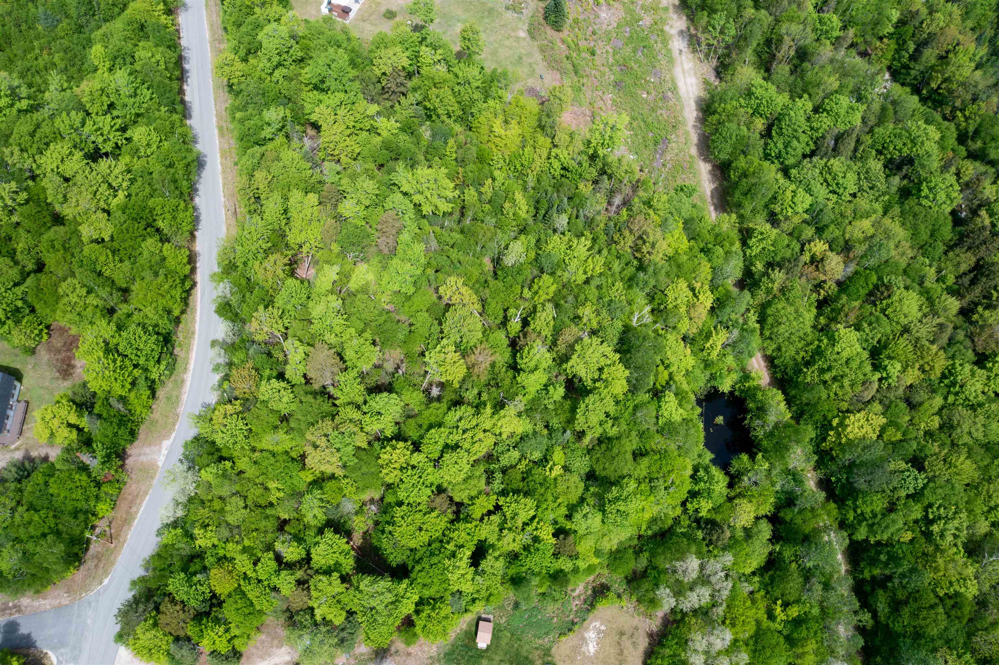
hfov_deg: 65.5
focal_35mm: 28
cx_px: 500
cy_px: 332
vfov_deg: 46.4
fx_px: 777
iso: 120
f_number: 9
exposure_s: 1/30
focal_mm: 10.26
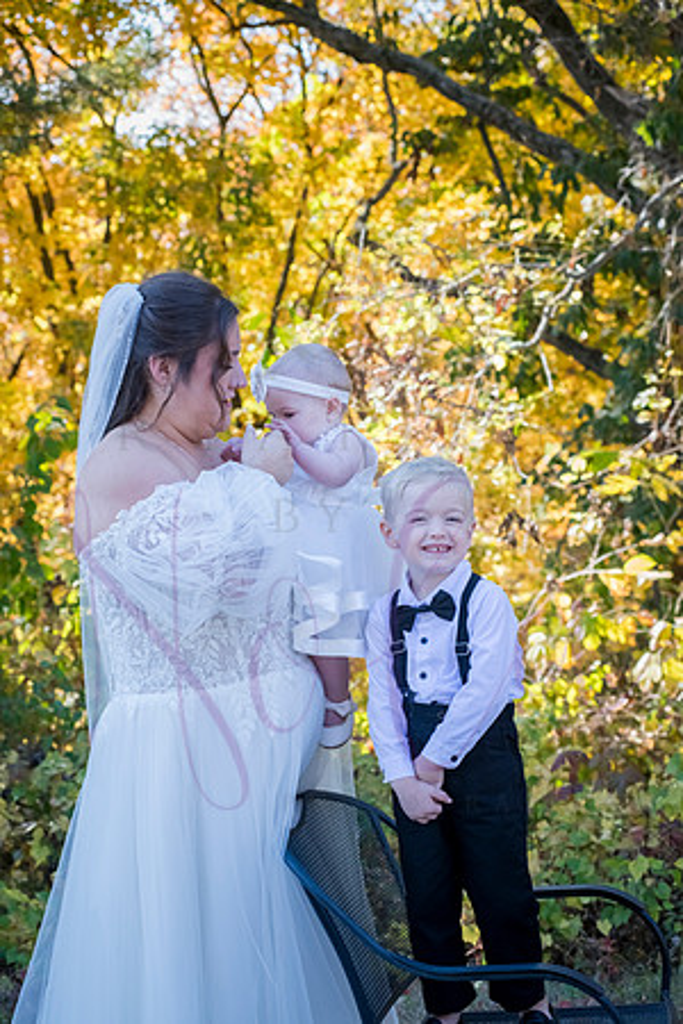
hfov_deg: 17.1
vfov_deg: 25.4
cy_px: 512
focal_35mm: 80
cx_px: 342
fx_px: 2276
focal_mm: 80
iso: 800
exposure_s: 1/320
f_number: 8
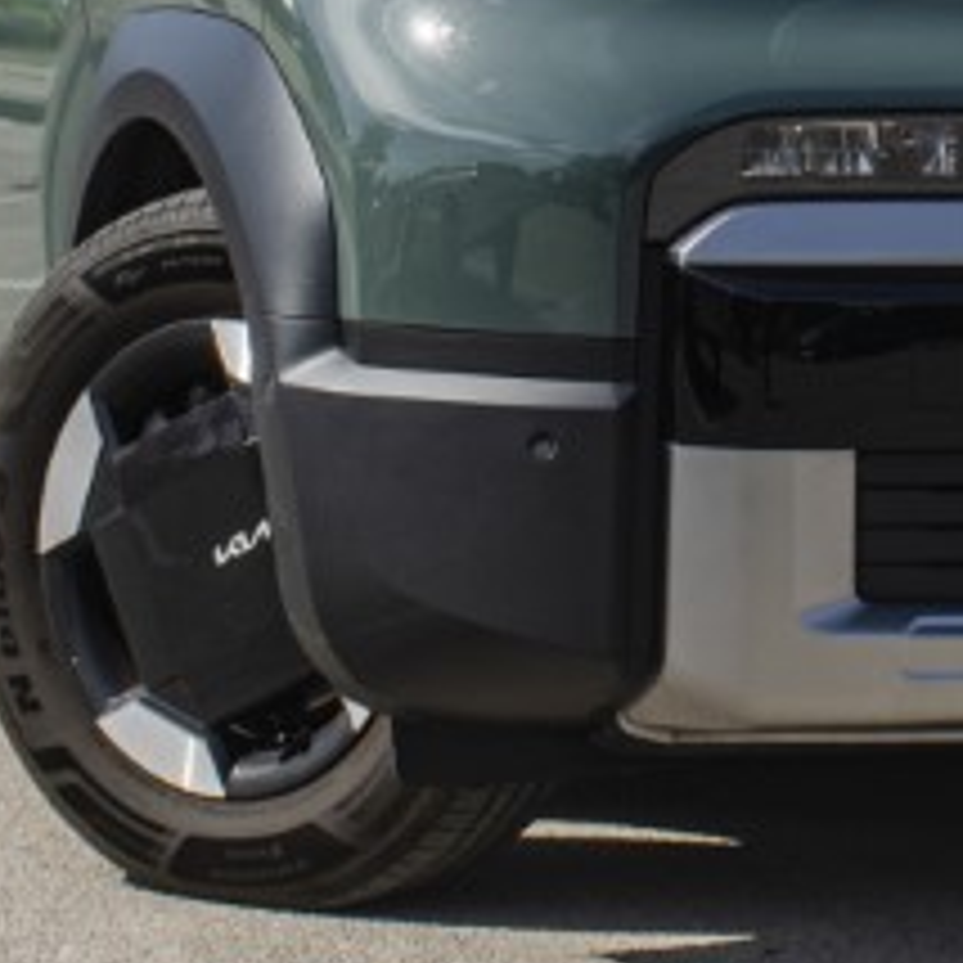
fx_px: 5382
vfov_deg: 10.1
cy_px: -72
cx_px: 810
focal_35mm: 171
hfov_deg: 10.2
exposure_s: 1/250
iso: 100
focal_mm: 32
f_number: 8
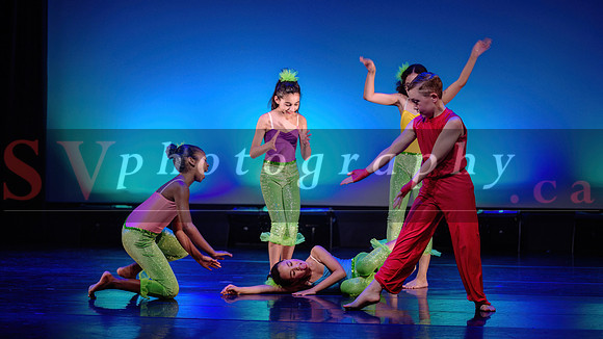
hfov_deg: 16.4
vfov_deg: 9.3
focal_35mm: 131
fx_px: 2093
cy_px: 170
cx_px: 302
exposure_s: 1/250
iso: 1600
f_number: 2.8
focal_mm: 125
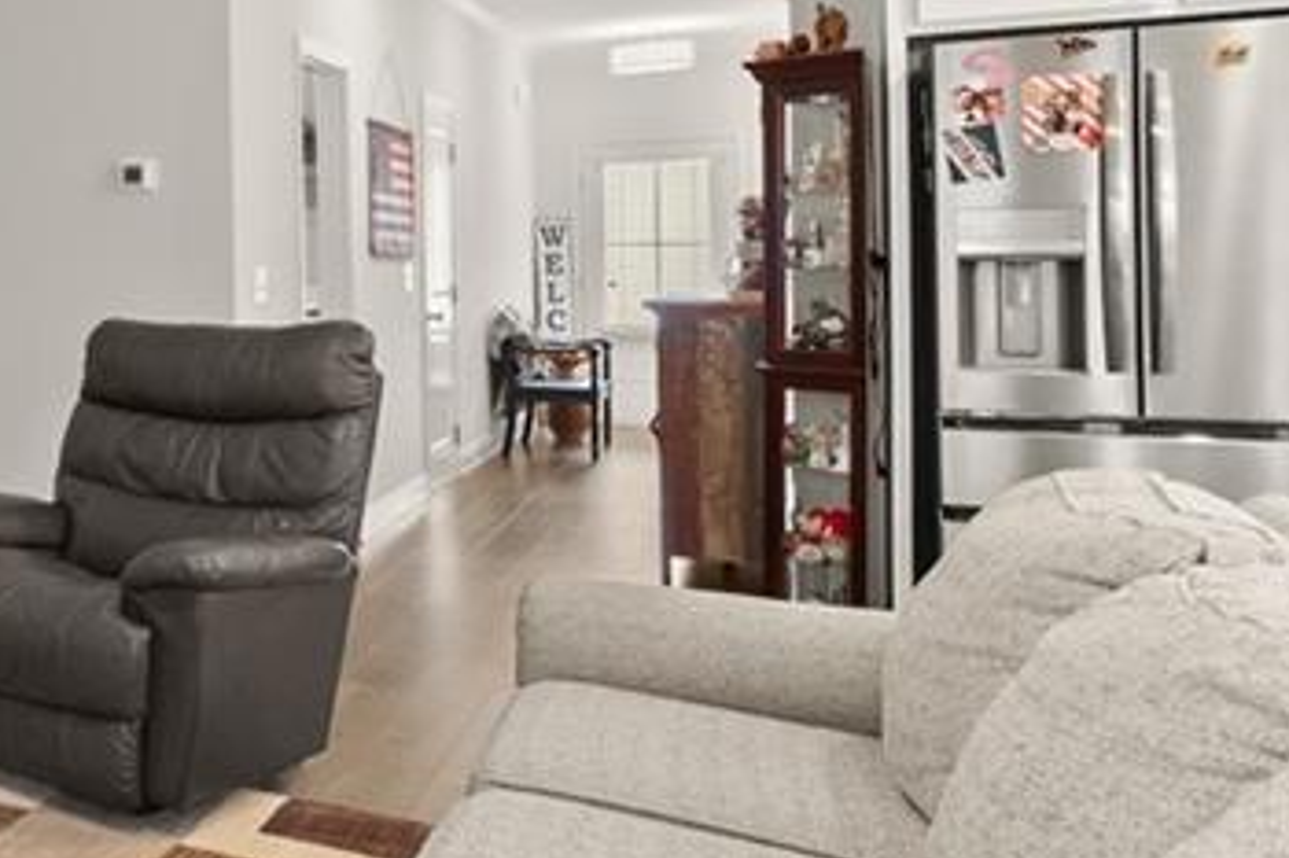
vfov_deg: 32.2
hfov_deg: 33.9
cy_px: 252
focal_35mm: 41
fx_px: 1467
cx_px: -394
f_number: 7.1
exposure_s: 1/4
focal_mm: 14
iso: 640
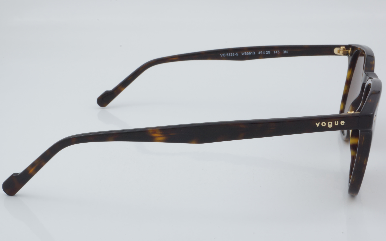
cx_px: 193
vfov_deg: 18.7
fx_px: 731
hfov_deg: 29.6
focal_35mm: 70
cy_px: 119
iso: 100
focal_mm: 45
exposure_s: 1/3
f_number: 32
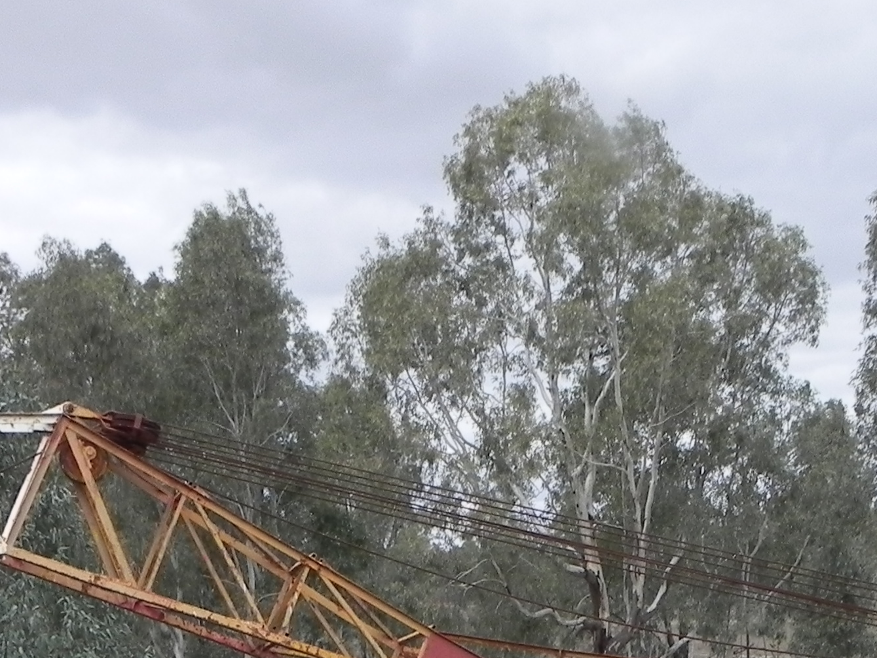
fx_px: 2001
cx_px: 572
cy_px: 842
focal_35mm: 79
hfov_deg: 24.6
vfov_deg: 17.6
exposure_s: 1/214
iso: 160
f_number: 5.6
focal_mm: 5.2
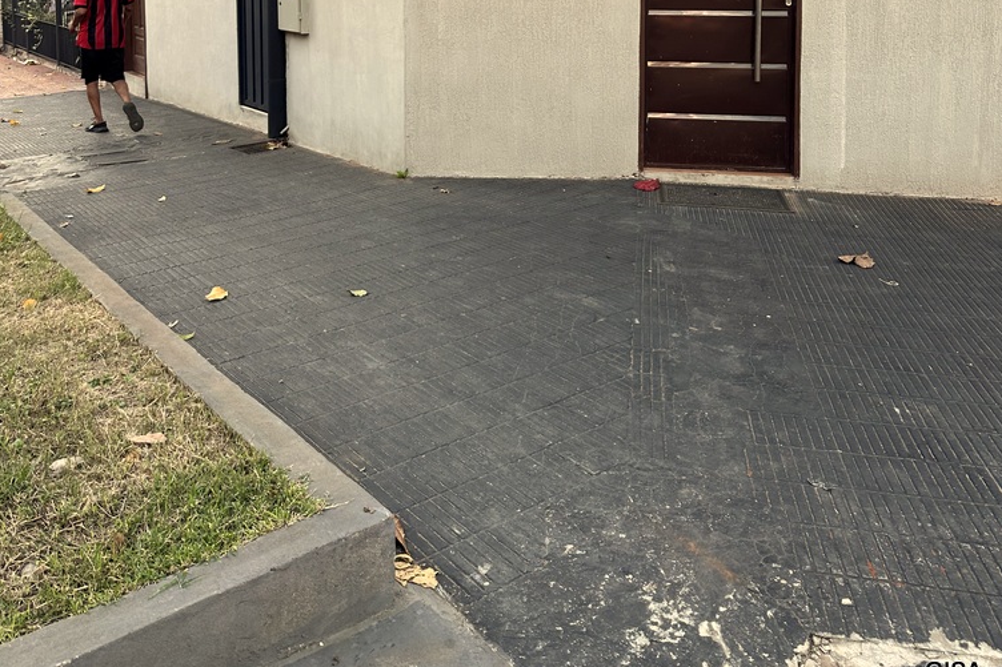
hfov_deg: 55.8
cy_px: 29
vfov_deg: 35.8
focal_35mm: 34
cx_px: 504
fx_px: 946
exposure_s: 1/121
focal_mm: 6.86
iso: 80
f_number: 1.78
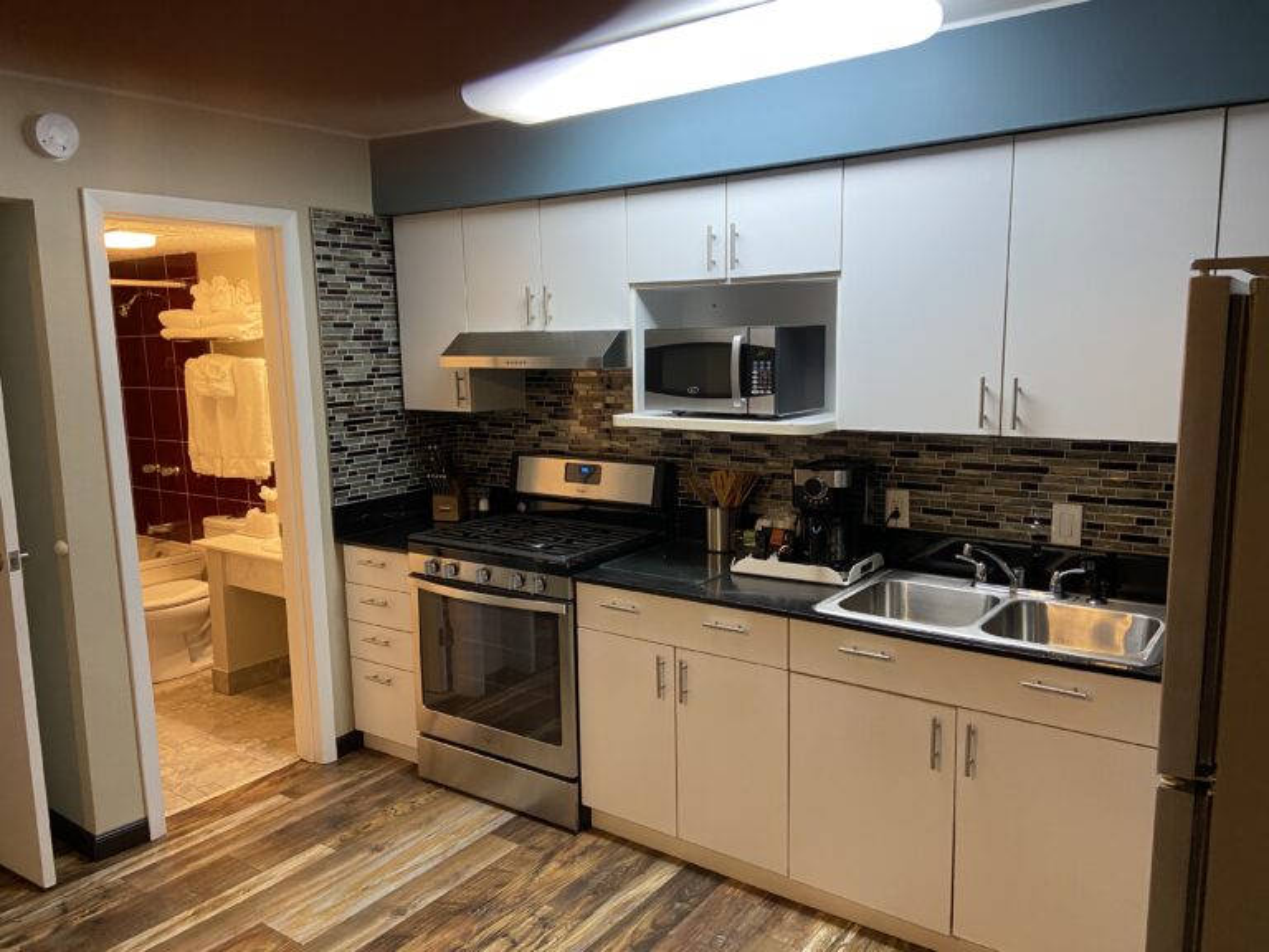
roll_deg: +2.6
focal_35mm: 26
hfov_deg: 67.3
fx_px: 953
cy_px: 476
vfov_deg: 53.1
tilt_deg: -11.7
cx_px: 634
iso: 200
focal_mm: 4.25
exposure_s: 1/60
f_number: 1.8
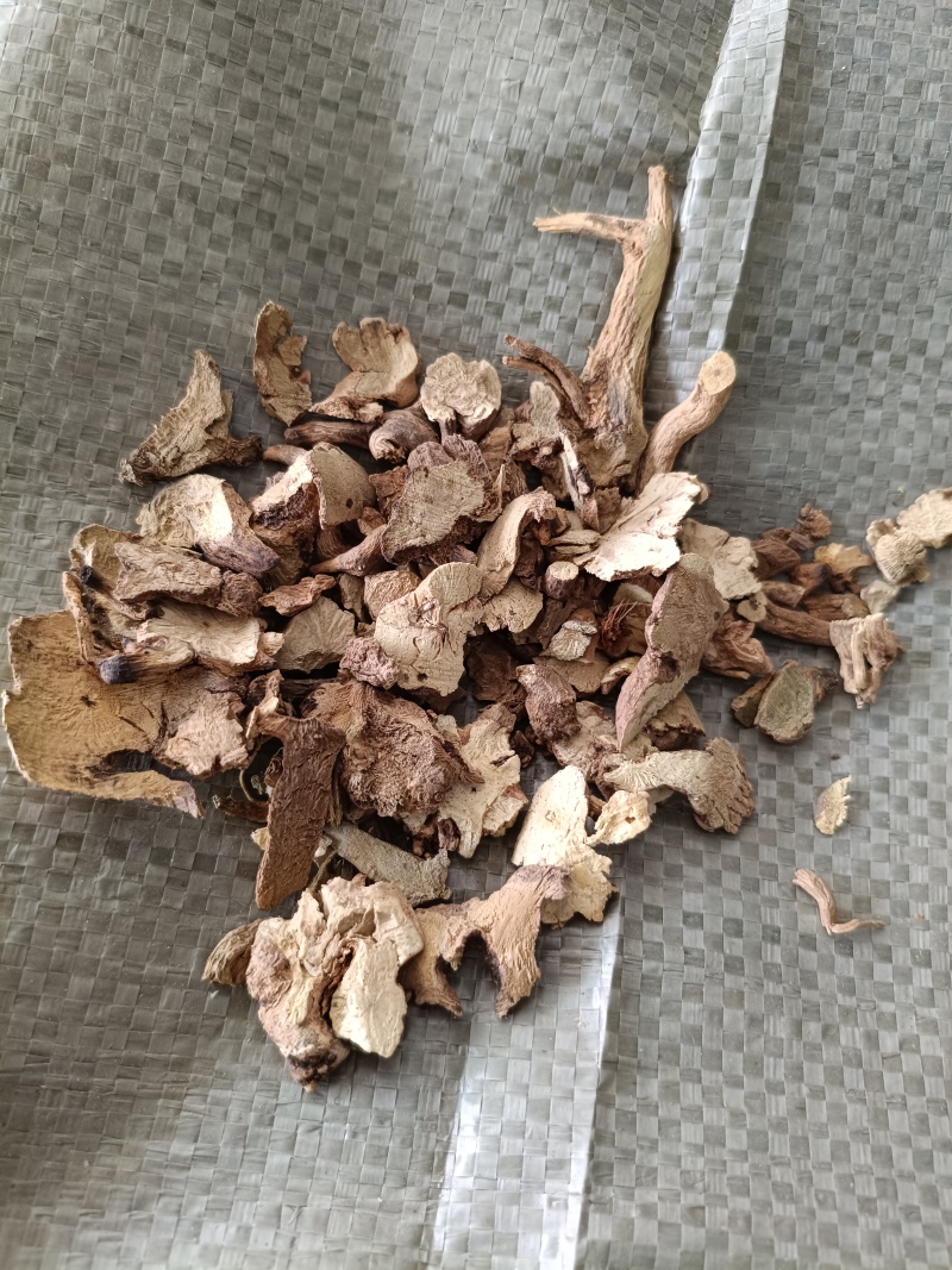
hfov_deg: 53.1
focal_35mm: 26
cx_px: 476
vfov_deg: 67.3
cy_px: 635
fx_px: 954
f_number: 1.59
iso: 498
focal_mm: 4.94
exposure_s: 1/33.3
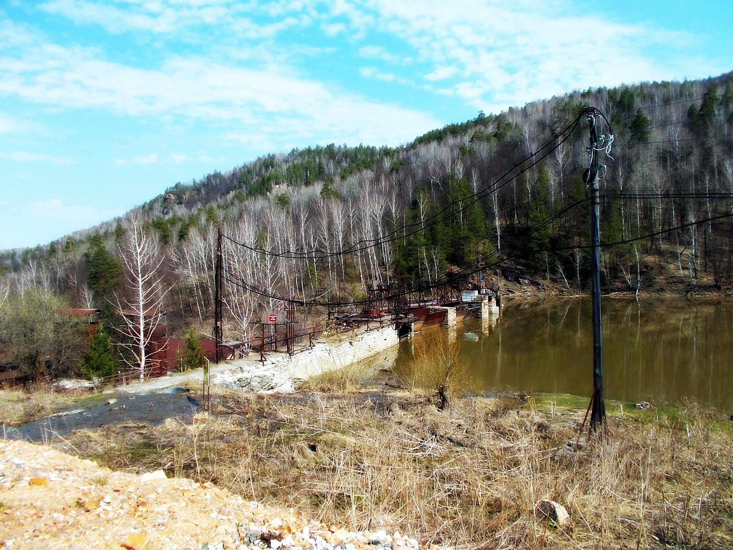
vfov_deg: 53.1
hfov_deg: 67.3
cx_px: 366
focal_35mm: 26
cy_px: 275
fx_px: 551
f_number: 3.2
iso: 80
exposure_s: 1/1000
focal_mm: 4.6
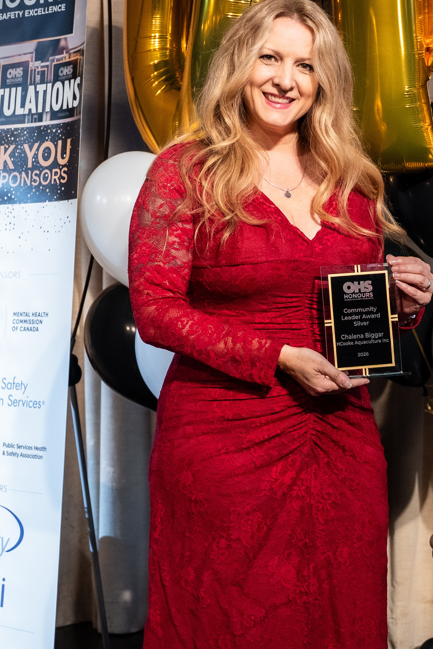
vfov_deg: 24.5
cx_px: 250
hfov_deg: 16.4
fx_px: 1498
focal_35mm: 83
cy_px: 352
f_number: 2.8
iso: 1600
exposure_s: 1/200
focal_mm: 29.8
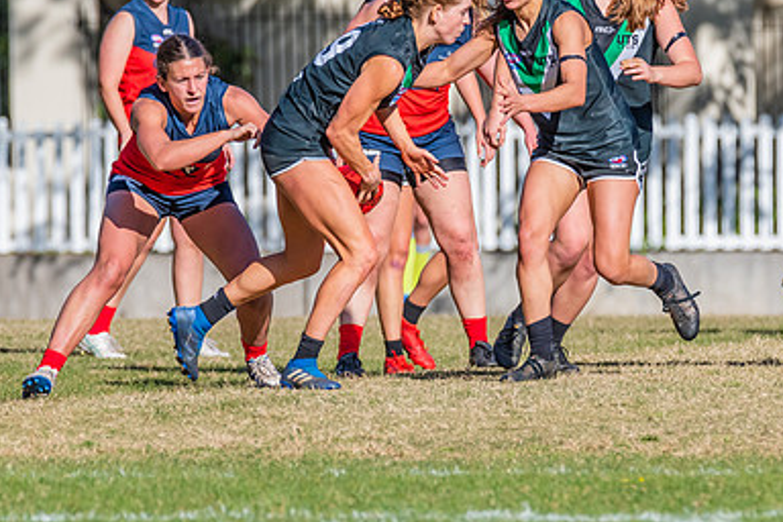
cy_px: 176
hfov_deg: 2.5
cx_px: 423
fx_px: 18095
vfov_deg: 1.7
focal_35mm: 832
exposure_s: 1/1600
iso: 800
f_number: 10
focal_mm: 450
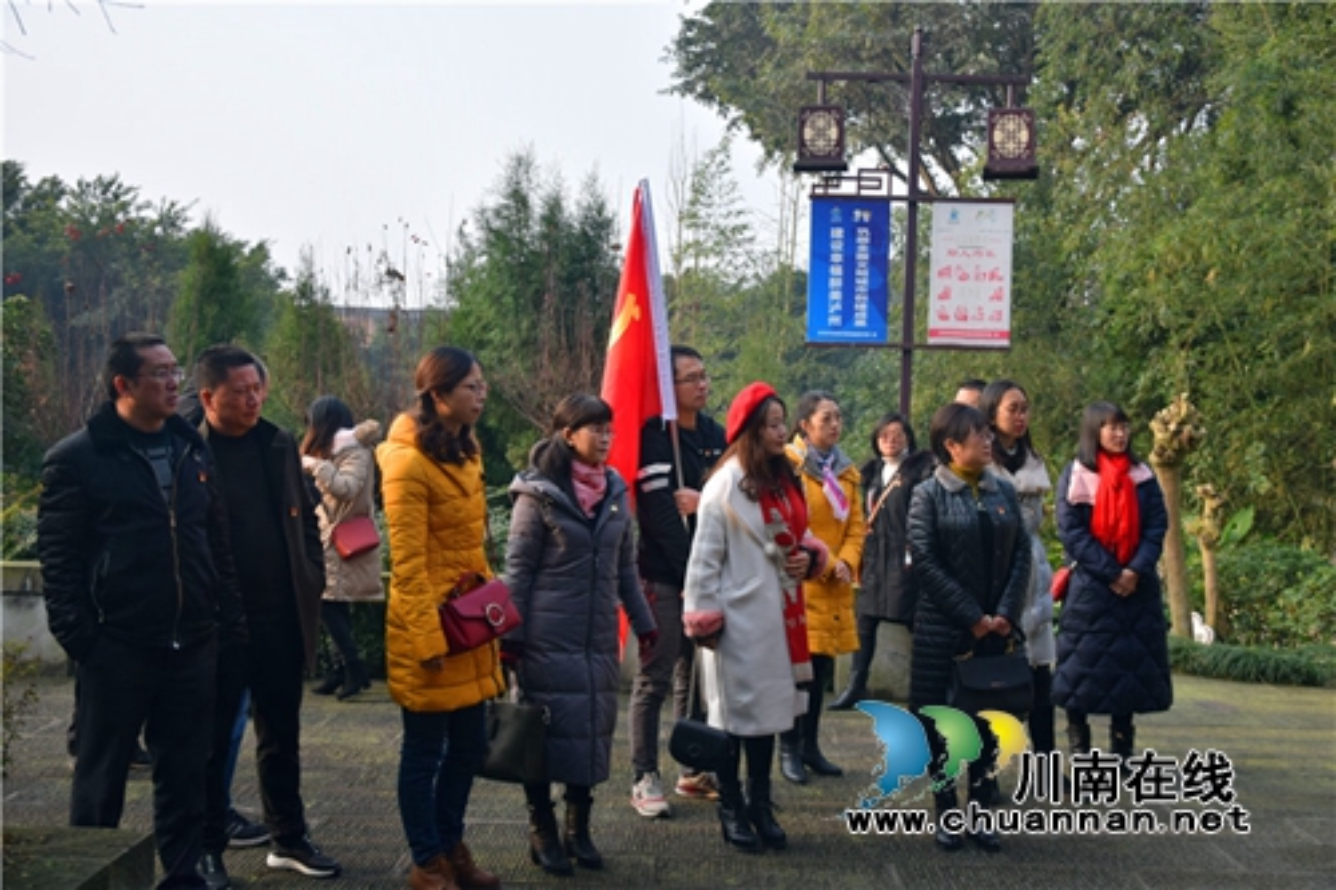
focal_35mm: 42
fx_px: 1558
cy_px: 445
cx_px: 668
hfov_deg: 46.4
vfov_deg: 31.9
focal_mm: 28
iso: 400
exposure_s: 1/1000
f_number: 4
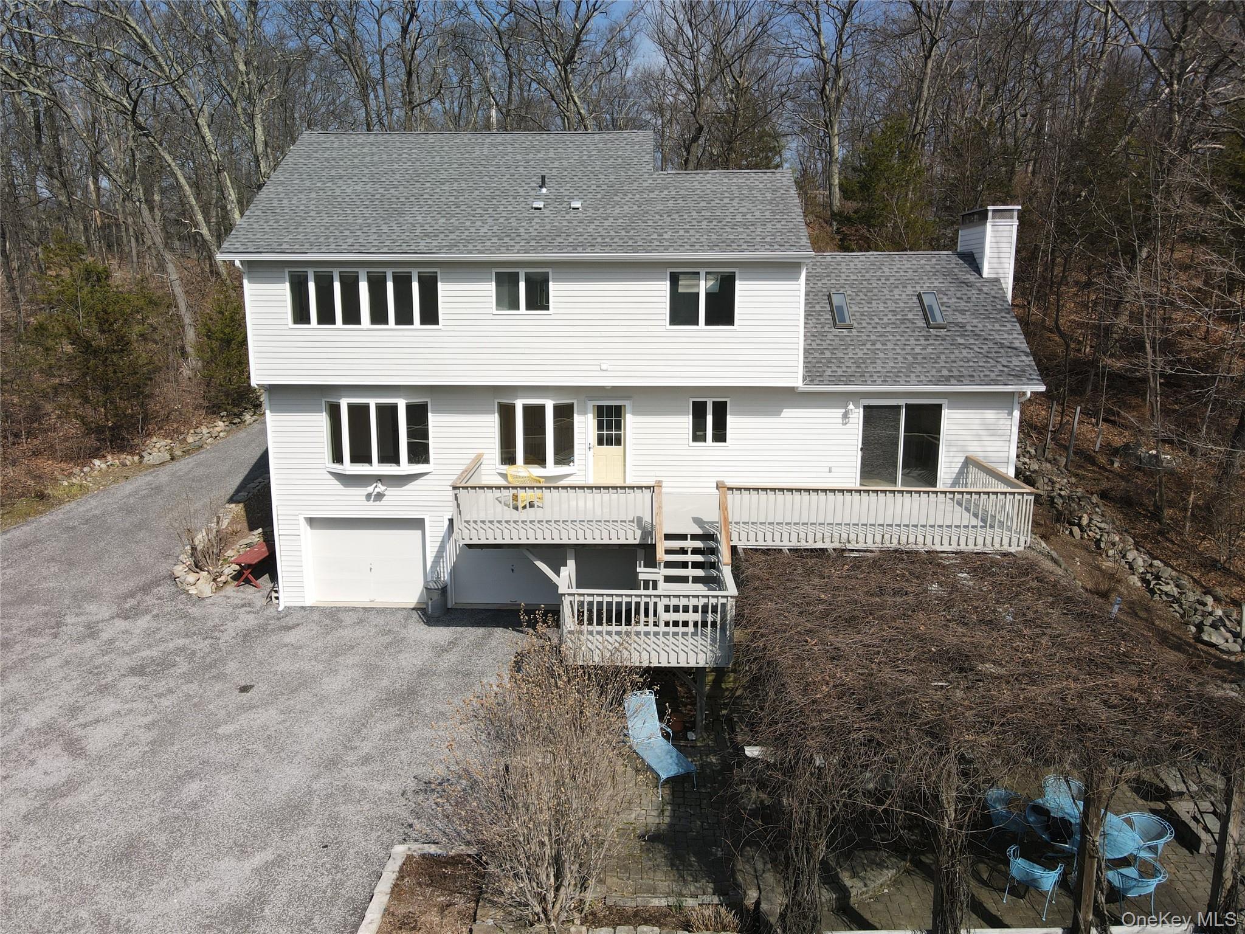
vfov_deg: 56.8
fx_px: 863
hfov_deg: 71.6
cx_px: 622
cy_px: 467
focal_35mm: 24
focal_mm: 4.5
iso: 110
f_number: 2.8
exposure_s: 1/50
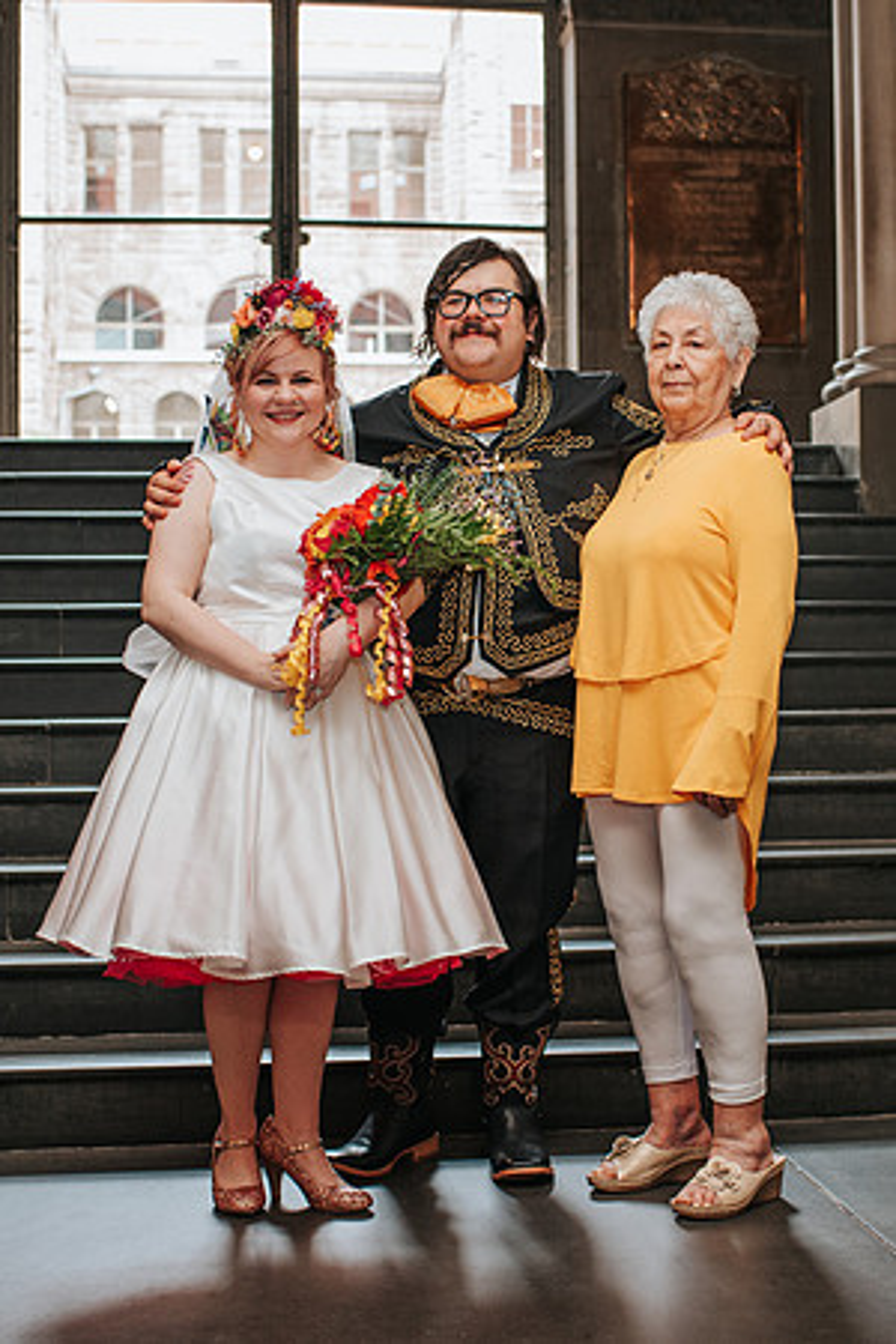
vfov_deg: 37.5
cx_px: 504
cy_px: 671
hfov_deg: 25.5
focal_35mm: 53
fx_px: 1978
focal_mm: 35
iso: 1000
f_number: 3.2
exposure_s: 1/200
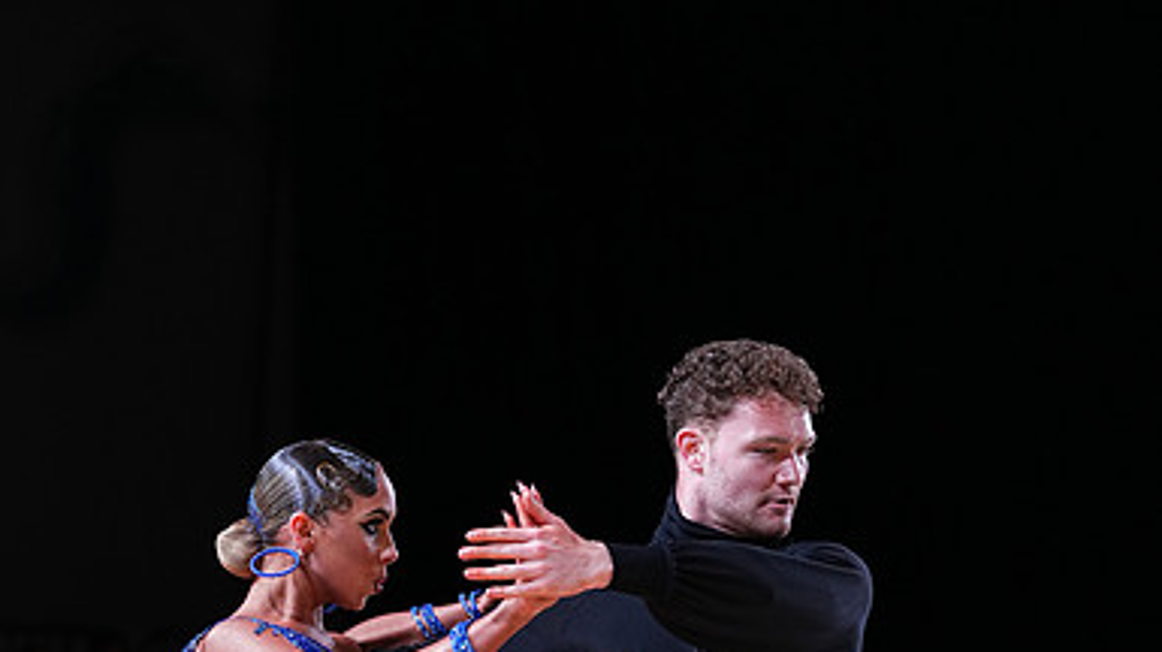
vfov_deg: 5.3
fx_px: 6959
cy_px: 824
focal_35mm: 226
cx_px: 581
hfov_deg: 9.5
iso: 1000
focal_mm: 143
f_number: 4
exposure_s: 1/250
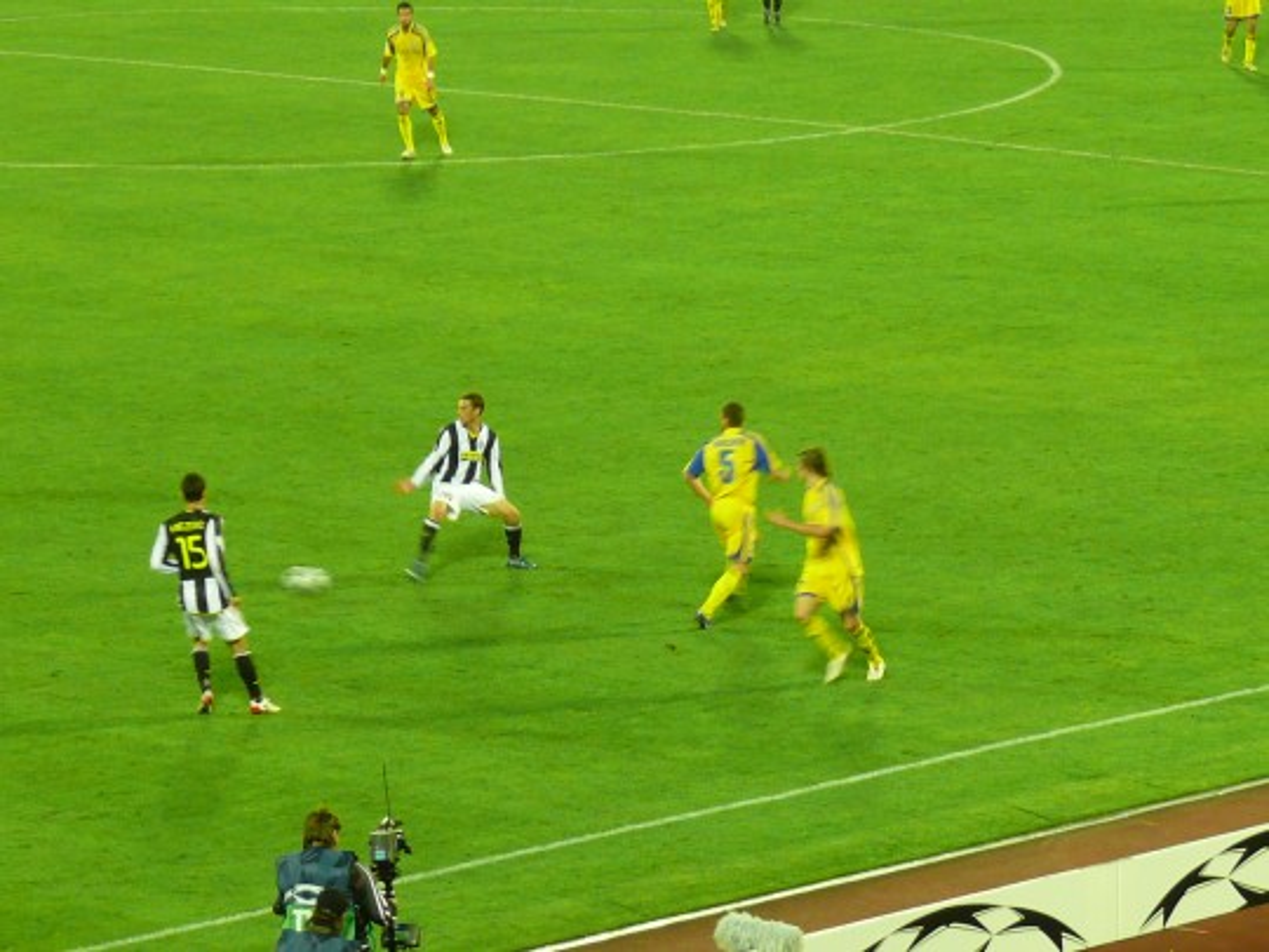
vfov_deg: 6.8
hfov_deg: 9.0
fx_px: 8028
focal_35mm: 219
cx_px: 634
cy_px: 476
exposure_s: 1/40
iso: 200
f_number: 3.6
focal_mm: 26.1
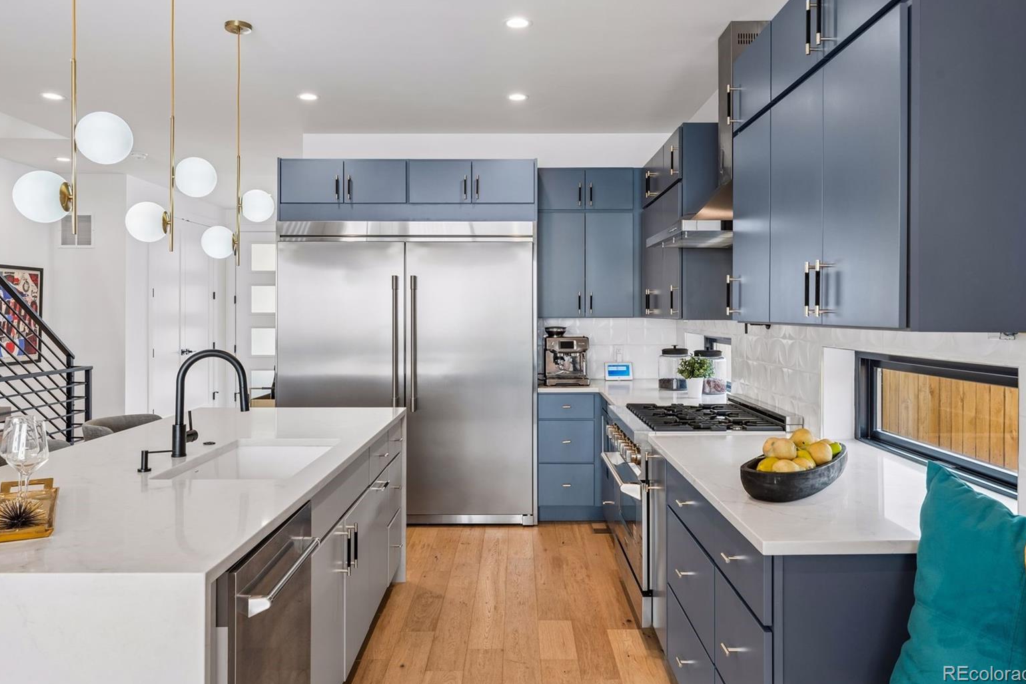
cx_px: 518
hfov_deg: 67.4
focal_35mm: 27
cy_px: 332
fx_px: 770
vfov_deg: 47.9
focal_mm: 26
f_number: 9
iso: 400
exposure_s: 1/30
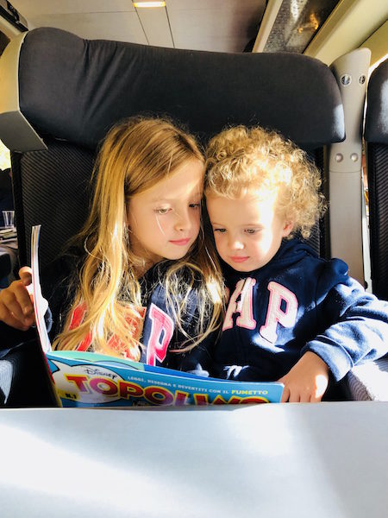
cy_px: 259
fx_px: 418
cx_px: 194
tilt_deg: -7.8
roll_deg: -2.7
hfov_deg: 49.7
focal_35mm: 28
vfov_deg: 63.4
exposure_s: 1/40
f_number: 1.8
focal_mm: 4
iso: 32
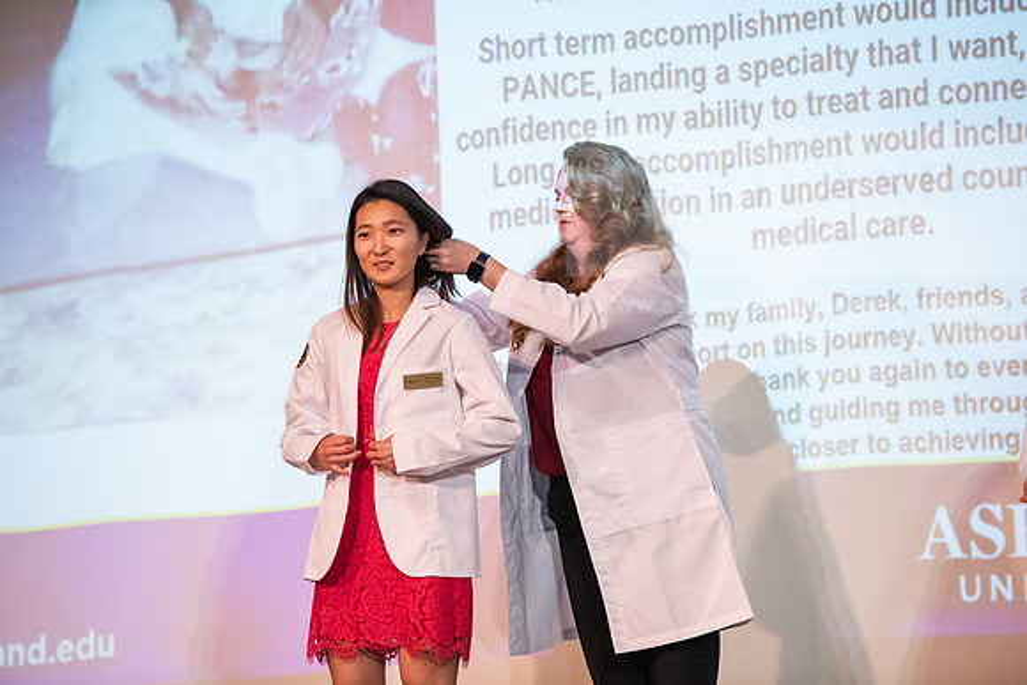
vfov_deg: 8.3
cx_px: 514
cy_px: 342
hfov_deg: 12.4
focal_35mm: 165
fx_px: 4708
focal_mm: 165
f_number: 3.2
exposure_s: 1/200
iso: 4000
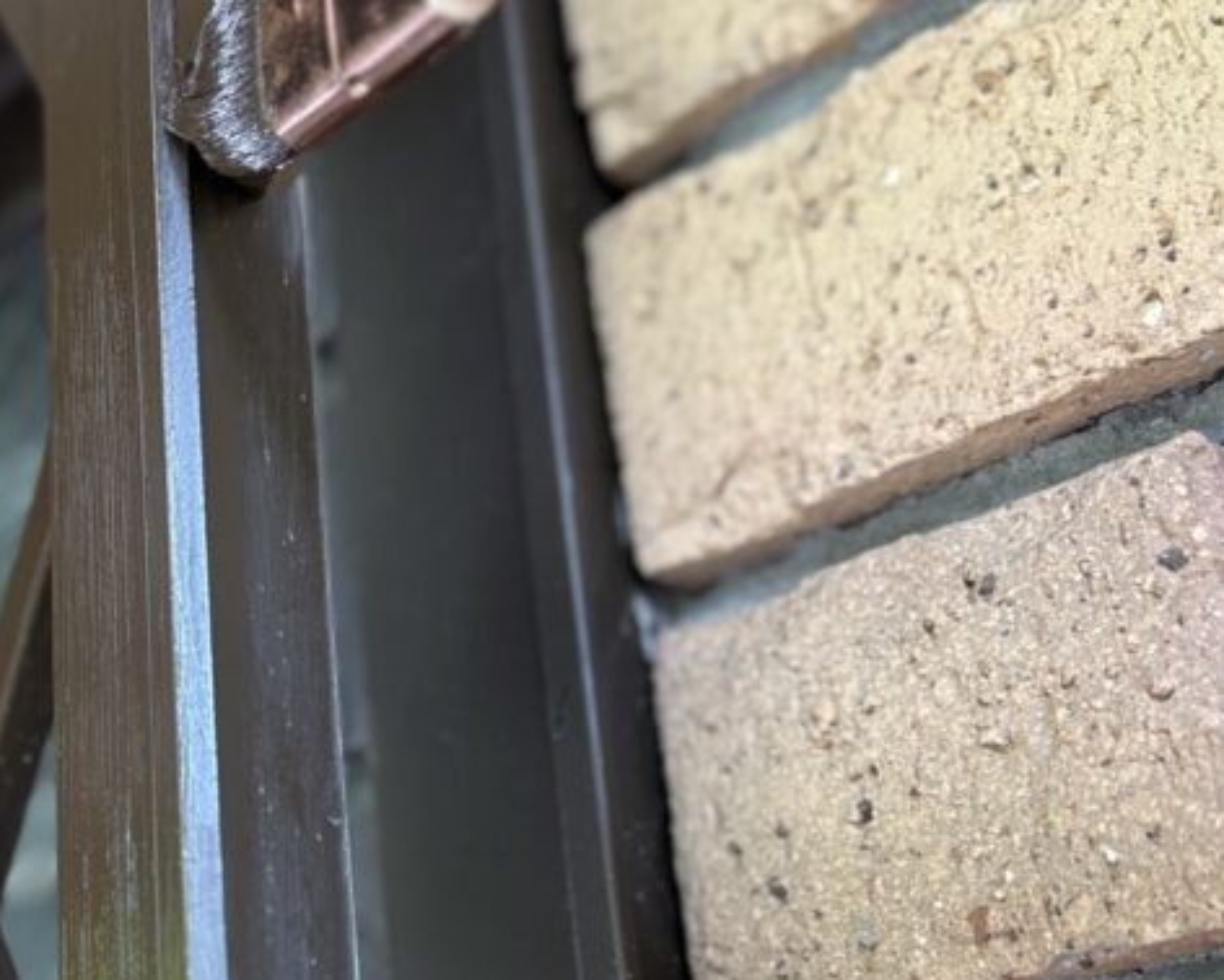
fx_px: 1993
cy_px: 705
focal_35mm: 55
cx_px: 179
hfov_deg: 32.8
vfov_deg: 27.3
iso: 125
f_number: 1.6
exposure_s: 1/103
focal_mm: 5.96
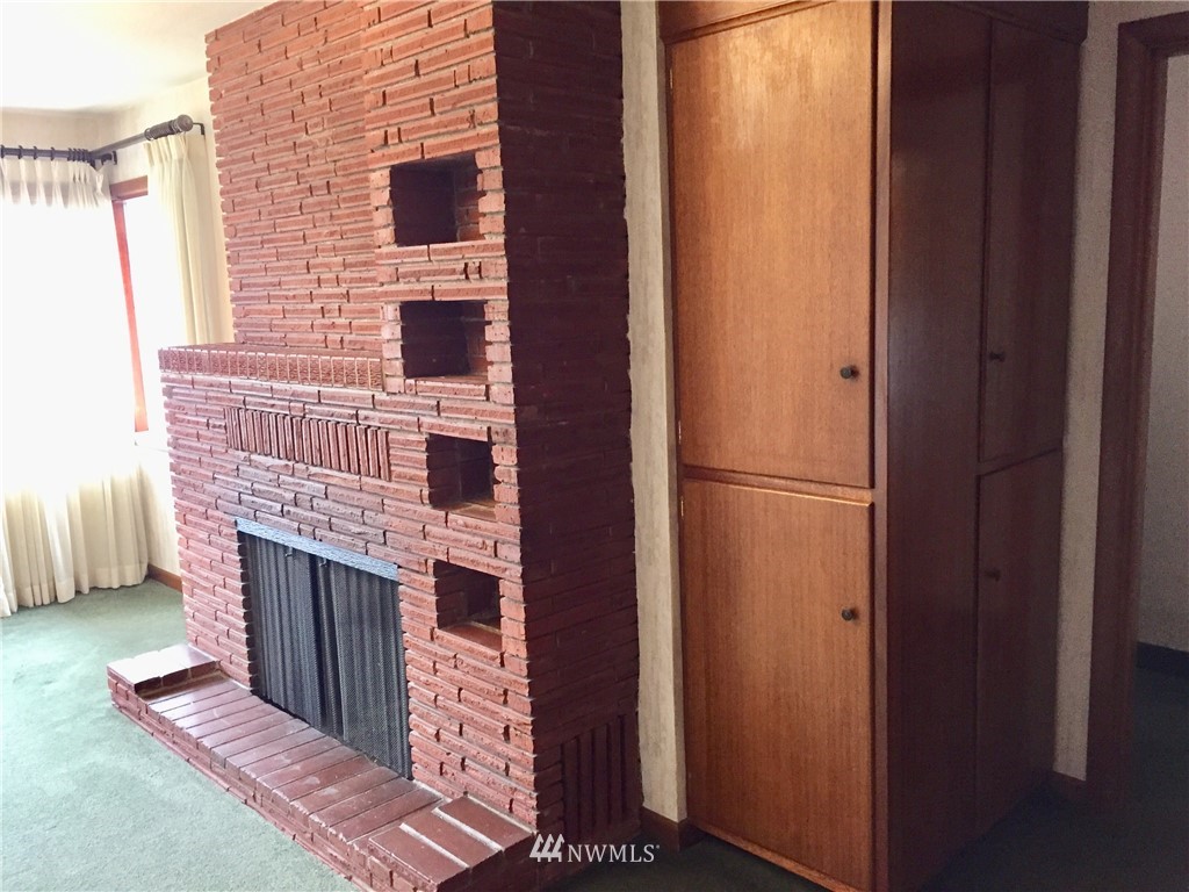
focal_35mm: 29
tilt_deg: -8.6
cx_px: 594
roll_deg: +1.5
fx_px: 996
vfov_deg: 48.2
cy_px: 446
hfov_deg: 61.7
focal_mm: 4.15
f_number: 2.2
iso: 250
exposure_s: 1/30
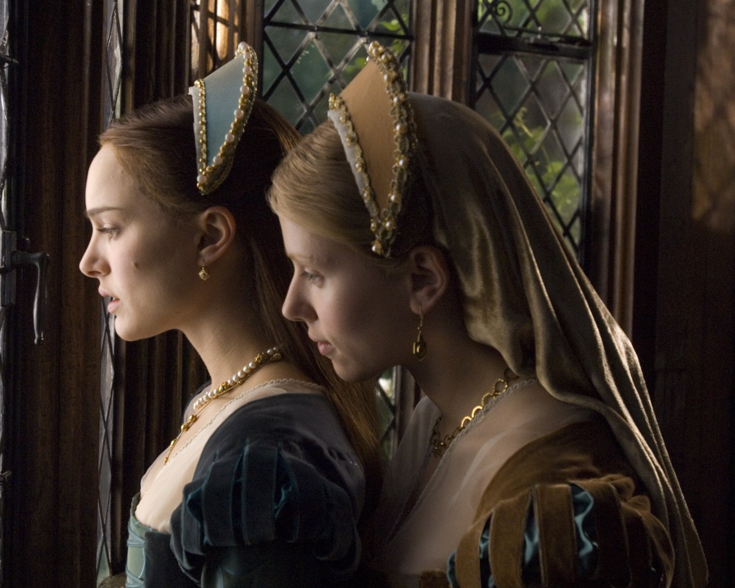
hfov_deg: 28.8
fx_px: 1428
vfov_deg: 23.3
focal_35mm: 66
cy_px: 279
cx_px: 307
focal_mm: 35
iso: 640
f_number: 5
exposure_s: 1/80
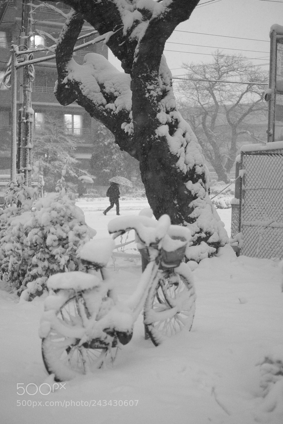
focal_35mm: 53
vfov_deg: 37.5
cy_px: 212
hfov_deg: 25.5
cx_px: 142
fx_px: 625
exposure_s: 1/125
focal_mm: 35
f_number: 1.4
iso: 1600
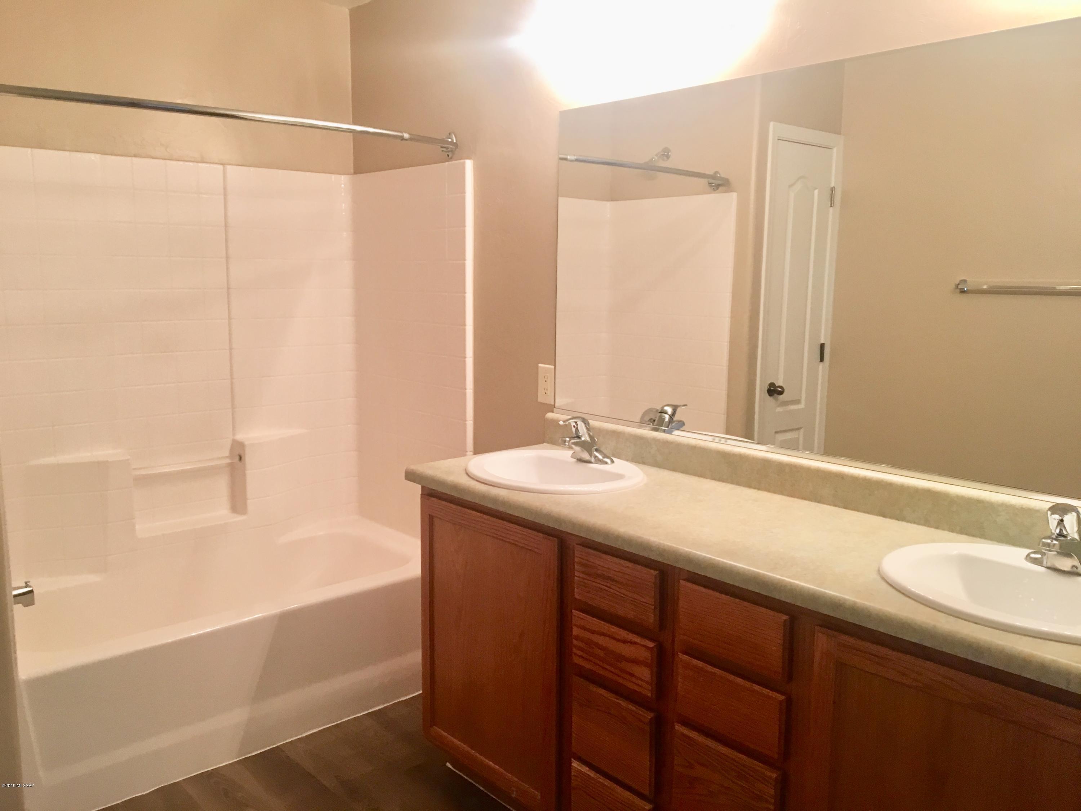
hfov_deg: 61.7
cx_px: 540
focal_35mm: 29
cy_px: 406
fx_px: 906
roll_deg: +0.2
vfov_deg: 48.2
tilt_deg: -10.9
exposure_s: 1/30
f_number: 2.2
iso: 80
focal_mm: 4.15
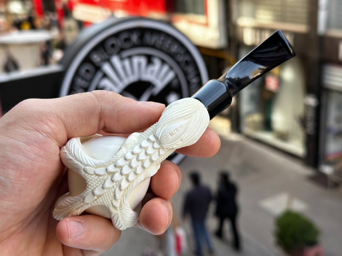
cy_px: 128
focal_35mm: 48
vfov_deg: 30.3
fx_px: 474
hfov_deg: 39.7
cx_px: 171
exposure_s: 1/380
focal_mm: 6.86
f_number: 1.78
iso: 64
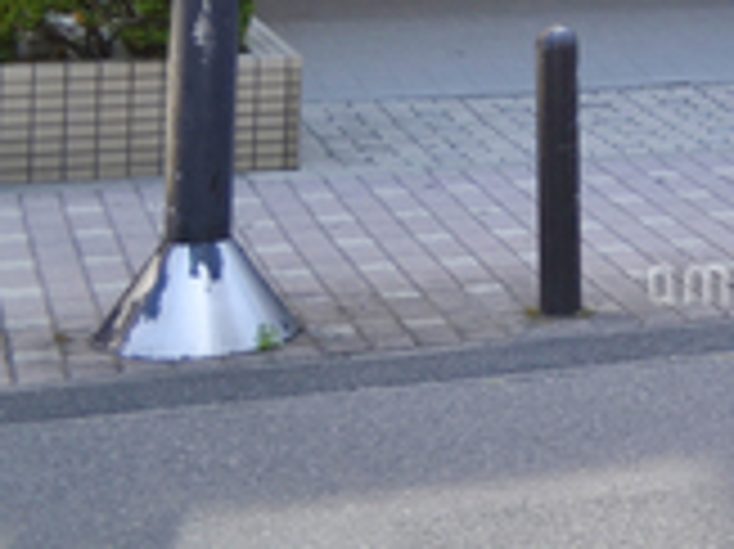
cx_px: 1432
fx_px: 2161
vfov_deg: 13.2
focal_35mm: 102
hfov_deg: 15.6
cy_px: -398
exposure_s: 1/200
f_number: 4.5
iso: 100
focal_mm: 18
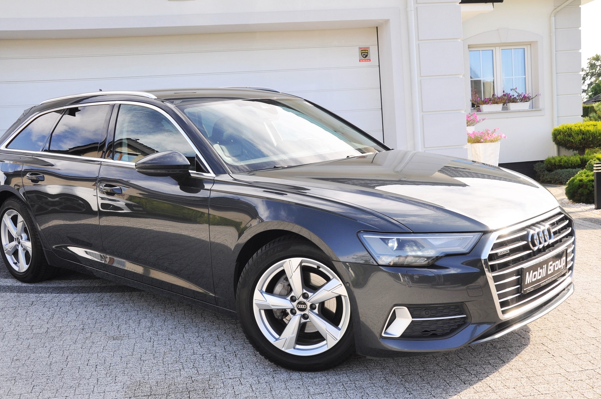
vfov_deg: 32.1
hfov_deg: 46.9
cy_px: 219
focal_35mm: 42
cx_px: 296
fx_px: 693
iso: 250
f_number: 8
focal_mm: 25
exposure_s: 1/250
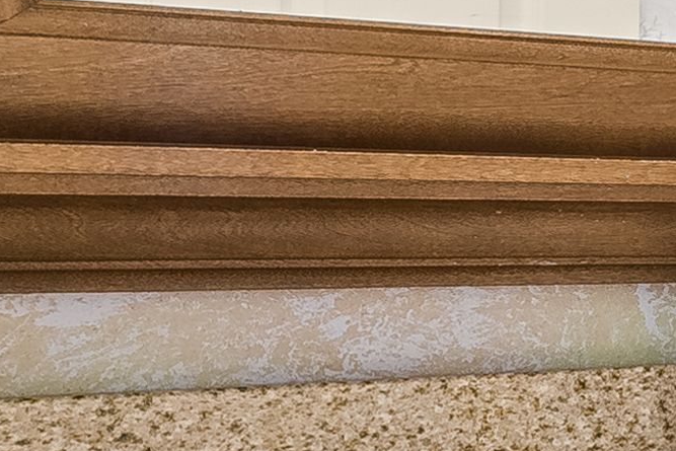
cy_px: 236
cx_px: 2016
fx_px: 1755
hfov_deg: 11.6
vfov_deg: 14.6
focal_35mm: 93
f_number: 8
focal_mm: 14.7
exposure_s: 1/1.25
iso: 400
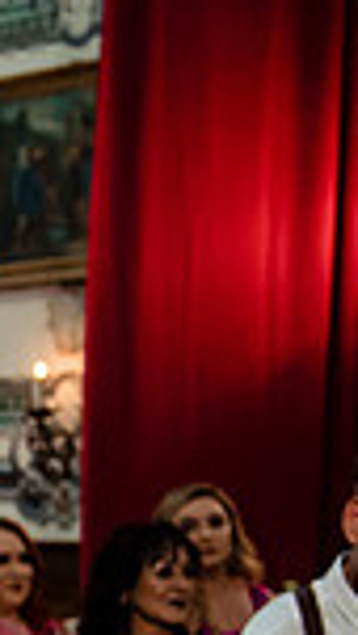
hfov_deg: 6.4
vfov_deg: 12.0
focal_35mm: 177
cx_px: -619
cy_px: 658
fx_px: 2985
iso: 2000
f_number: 5
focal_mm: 44
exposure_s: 1/100
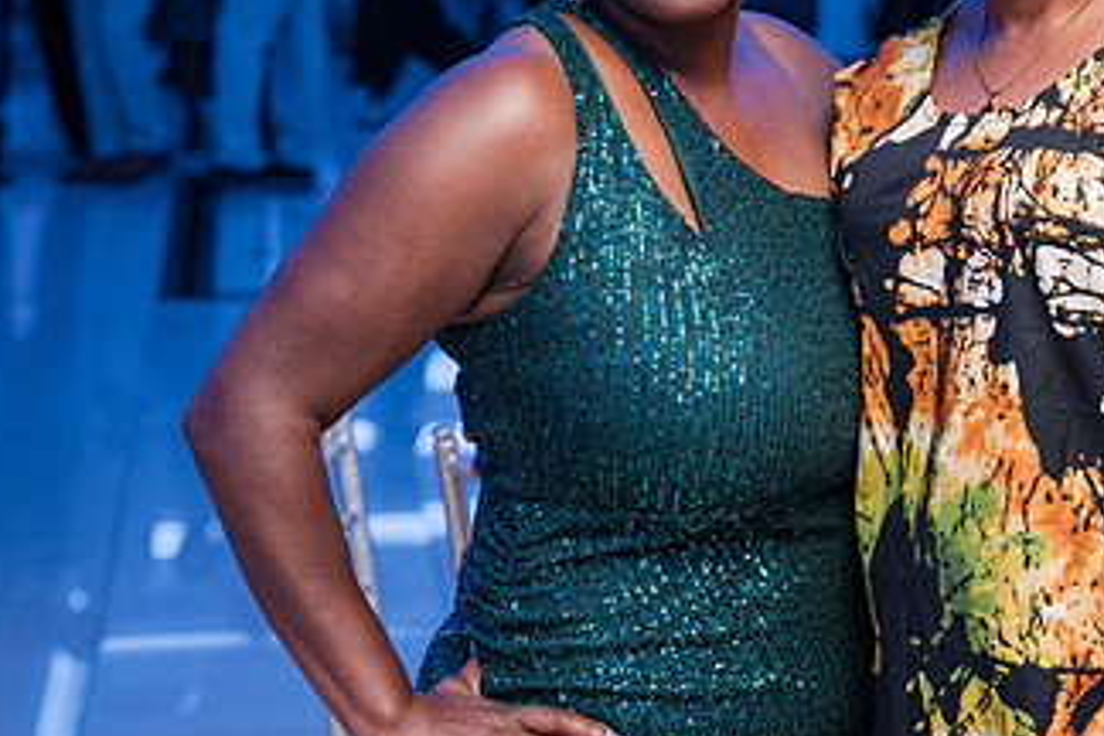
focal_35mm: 104
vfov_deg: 13.1
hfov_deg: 19.5
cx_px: 855
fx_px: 3189
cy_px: 101
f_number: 4
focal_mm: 58
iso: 3200
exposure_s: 1/250
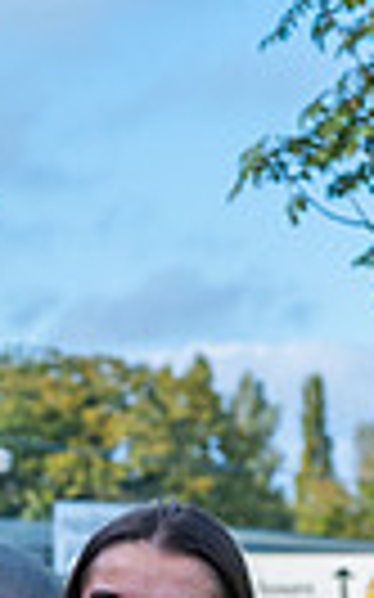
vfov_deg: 9.6
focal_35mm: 214
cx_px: -671
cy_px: 764
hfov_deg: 5.8
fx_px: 3494
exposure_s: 1/1600
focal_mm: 48
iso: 500
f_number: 4.5
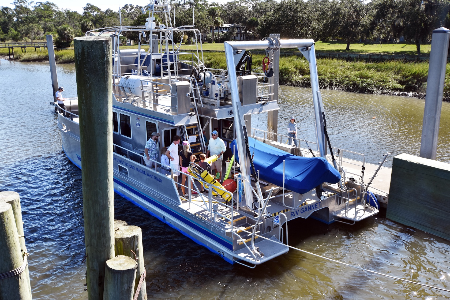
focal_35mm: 36
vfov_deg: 36.9
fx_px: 450
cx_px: 225
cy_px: 150
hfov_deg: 53.1
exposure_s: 1/500
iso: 400
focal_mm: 24
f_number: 8
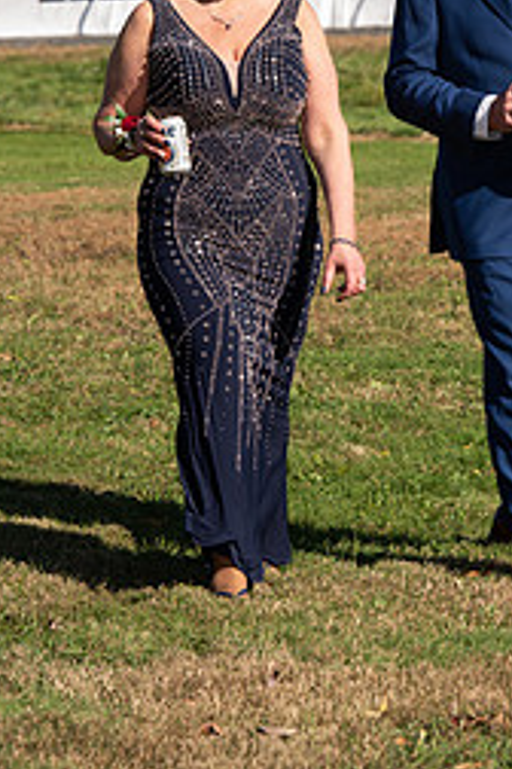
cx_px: 414
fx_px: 4949
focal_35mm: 232
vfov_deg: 8.9
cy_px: 165
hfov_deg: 5.9
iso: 80
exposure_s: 1/200
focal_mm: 130
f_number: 7.1
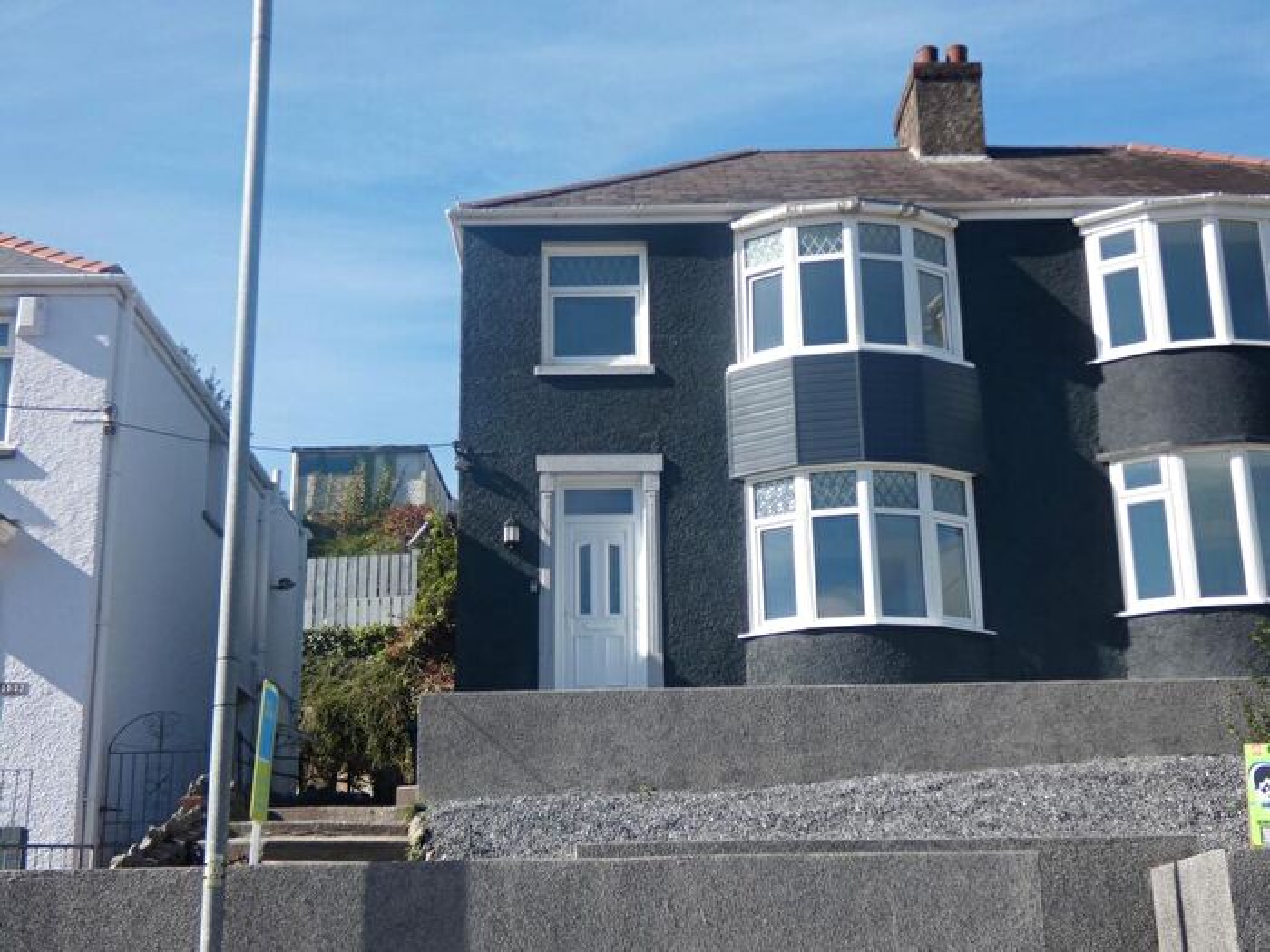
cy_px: 476
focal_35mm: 46
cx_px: 635
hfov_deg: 41.2
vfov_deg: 31.5
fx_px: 1688
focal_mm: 8.2
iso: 80
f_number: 3.8
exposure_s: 1/640
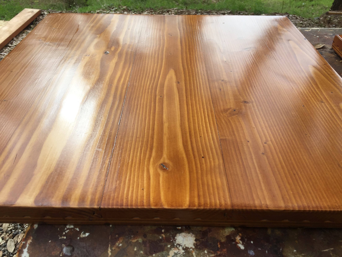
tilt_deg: -43.9
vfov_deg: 48.2
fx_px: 287
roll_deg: -1.0
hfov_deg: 61.7
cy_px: 128
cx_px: 171
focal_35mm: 29
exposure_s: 1/557
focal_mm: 4.15
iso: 32
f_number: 2.2
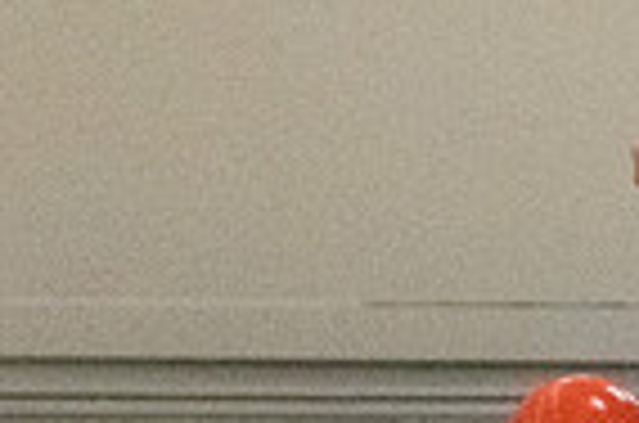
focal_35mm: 504
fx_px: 8926
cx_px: 1017
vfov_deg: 2.7
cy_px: 144
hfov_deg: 4.1
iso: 10000
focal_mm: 82
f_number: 4
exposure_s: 1/1250
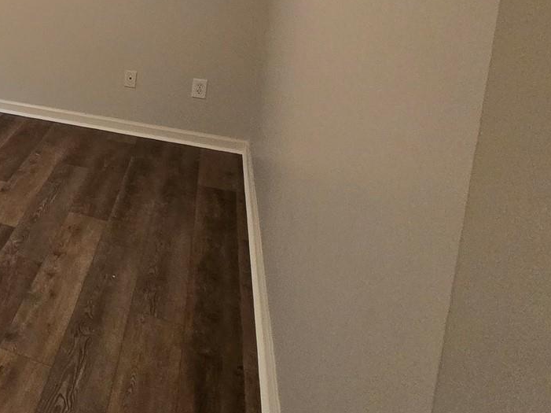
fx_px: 605
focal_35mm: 38
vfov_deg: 34.4
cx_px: -184
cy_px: 3
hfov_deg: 33.6
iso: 500
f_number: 2.2
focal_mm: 2.2
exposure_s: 1/60
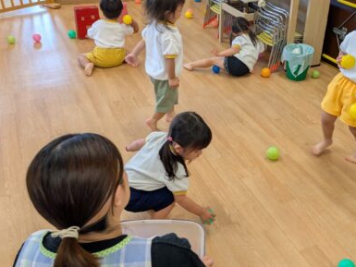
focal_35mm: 39
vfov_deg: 36.8
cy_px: 129
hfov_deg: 46.9
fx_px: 401
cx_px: 243
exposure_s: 1/120
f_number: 1.89
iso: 141
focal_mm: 5.43
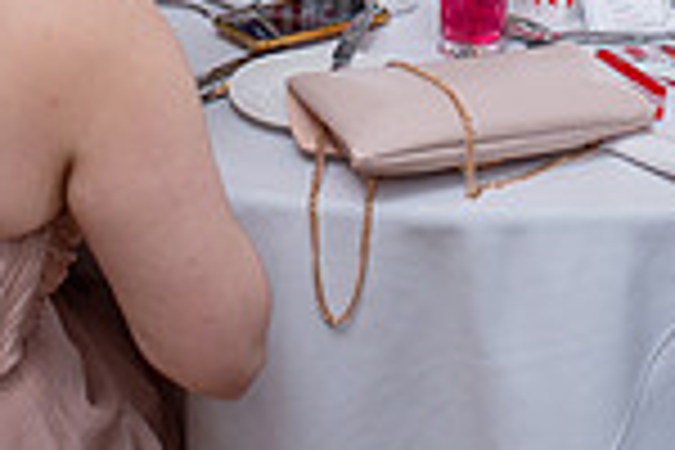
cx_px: 428
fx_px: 2531
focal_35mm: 135
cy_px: -279
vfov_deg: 9.8
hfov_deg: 15.2
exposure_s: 1/80
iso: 200
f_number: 4
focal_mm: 35
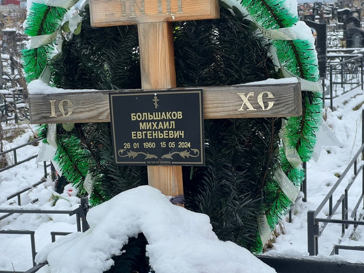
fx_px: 810
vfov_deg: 19.1
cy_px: 136
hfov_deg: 25.3
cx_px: 182
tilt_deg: -11.2
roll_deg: +0.6
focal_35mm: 77
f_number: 2.8
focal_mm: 9
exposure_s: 1/99
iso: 50
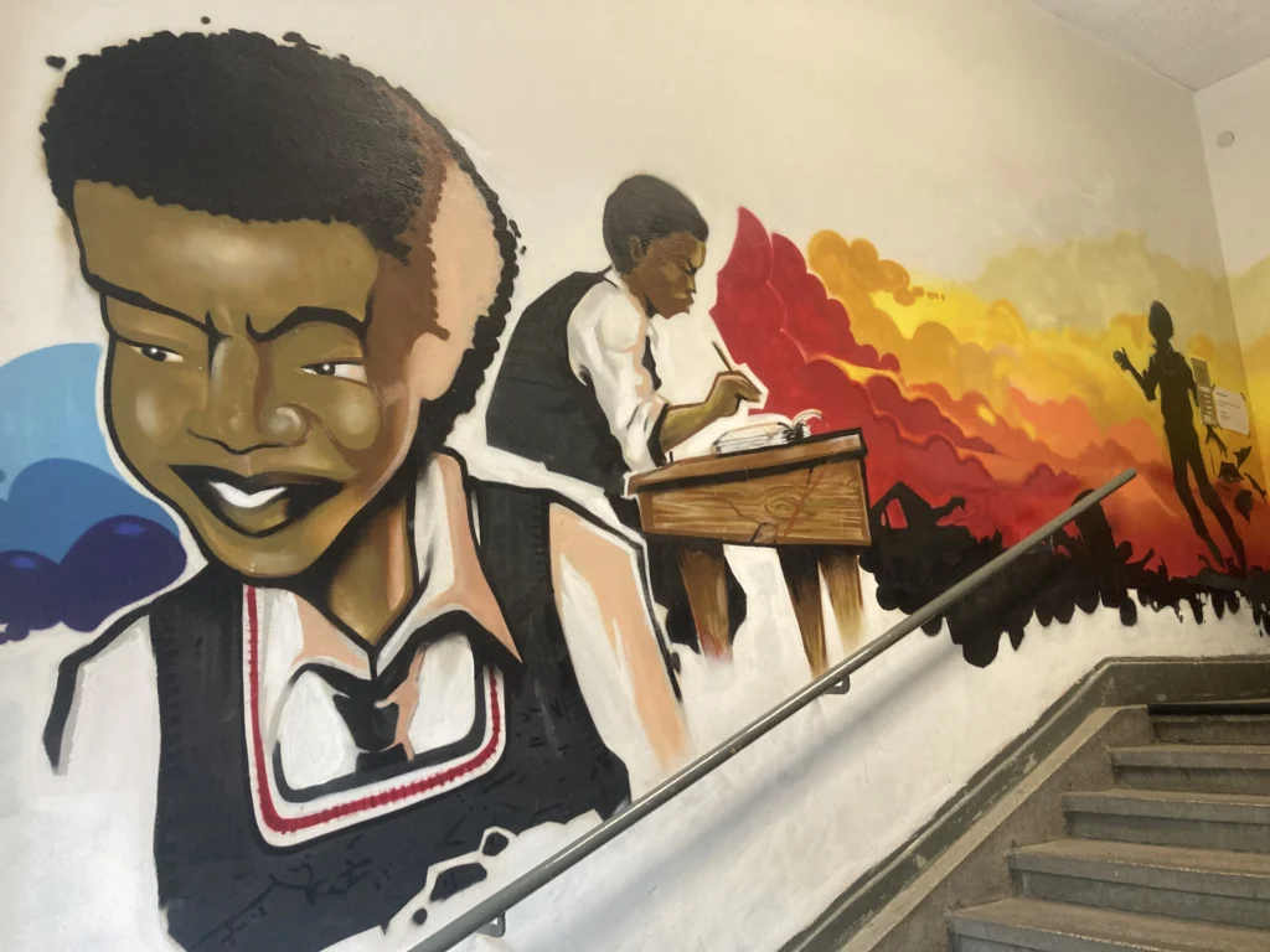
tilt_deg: +14.4
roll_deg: +2.0
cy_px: 476
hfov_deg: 63.4
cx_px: 635
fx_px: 1027
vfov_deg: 49.7
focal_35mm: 28
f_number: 1.8
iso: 160
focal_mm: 3.99
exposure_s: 1/50
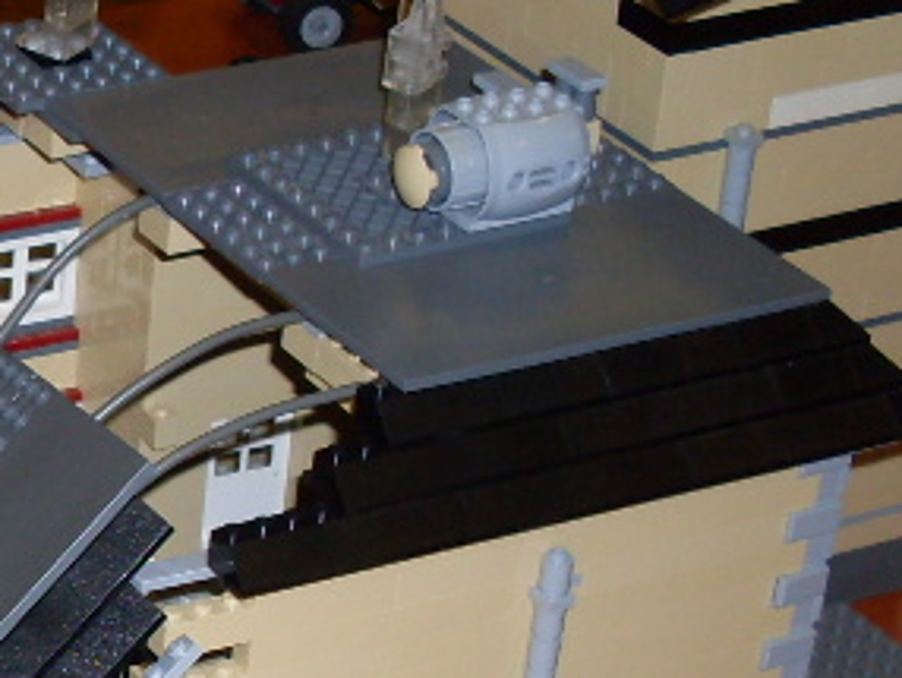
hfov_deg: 13.6
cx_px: -479
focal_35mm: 136
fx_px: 3547
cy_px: 624
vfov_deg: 10.9
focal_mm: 6.3
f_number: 2.8
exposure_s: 1/45
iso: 100
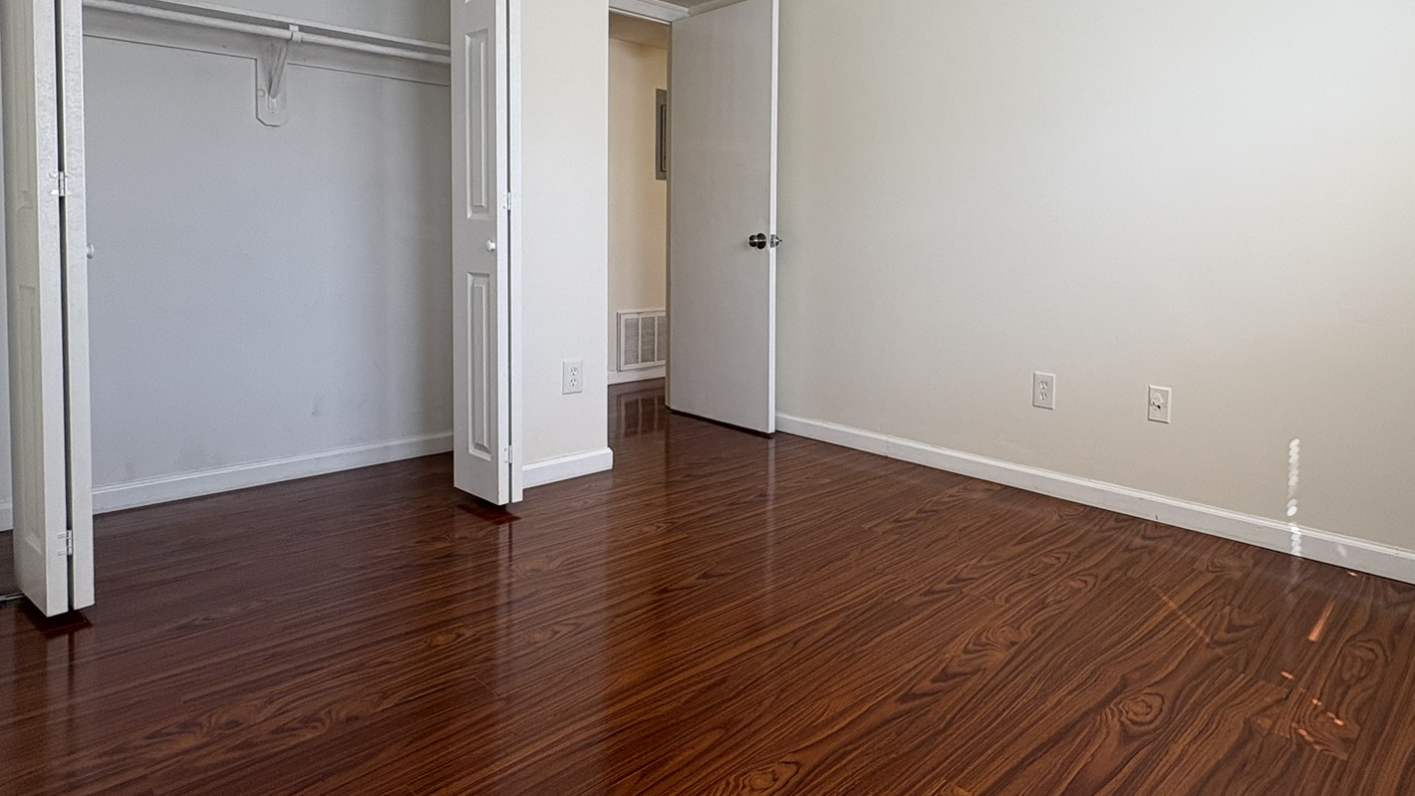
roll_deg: -0.5
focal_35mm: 22
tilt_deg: -0.6
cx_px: 838
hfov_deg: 80.4
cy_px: 264
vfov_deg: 50.5
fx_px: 826
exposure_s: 1/99
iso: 64
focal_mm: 2.22
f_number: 2.2
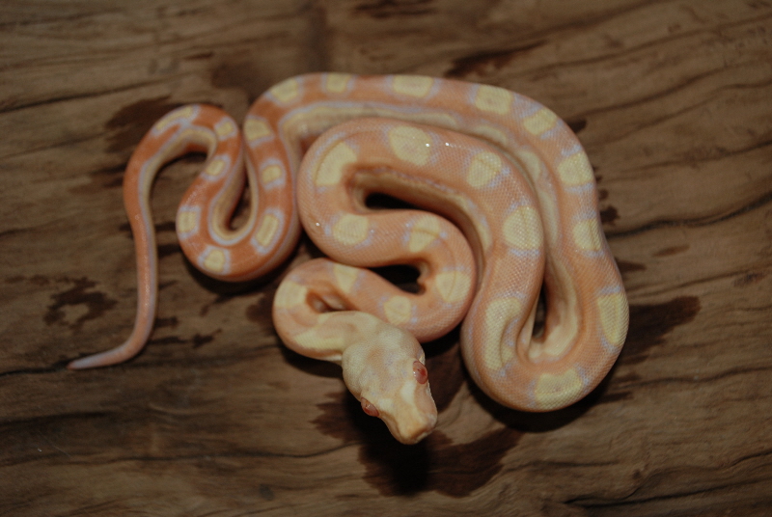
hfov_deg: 46.3
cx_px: 386
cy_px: 258
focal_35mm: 42
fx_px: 902
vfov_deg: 32.0
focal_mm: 28
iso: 200
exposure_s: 1/60
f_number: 4.5
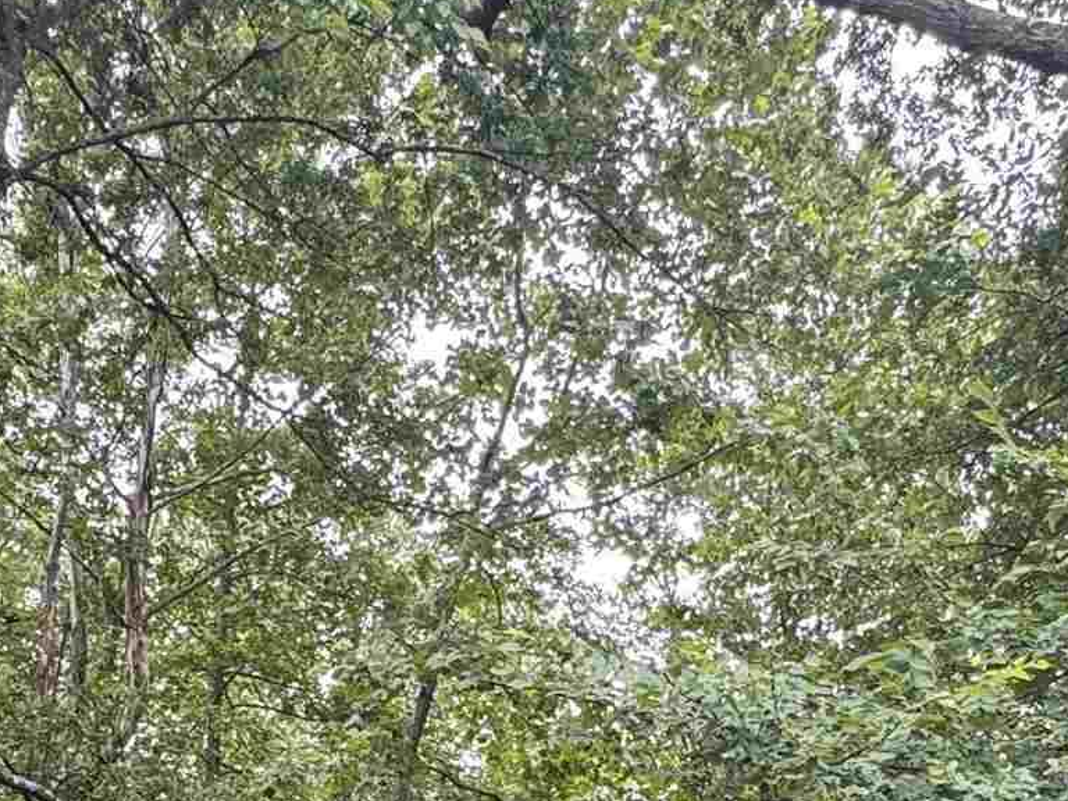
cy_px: 1074
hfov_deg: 34.0
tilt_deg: +7.9
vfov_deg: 22.9
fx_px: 1728
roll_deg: -1.9
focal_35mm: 56
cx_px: 348
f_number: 2.2
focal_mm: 2.22
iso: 40
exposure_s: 1/99
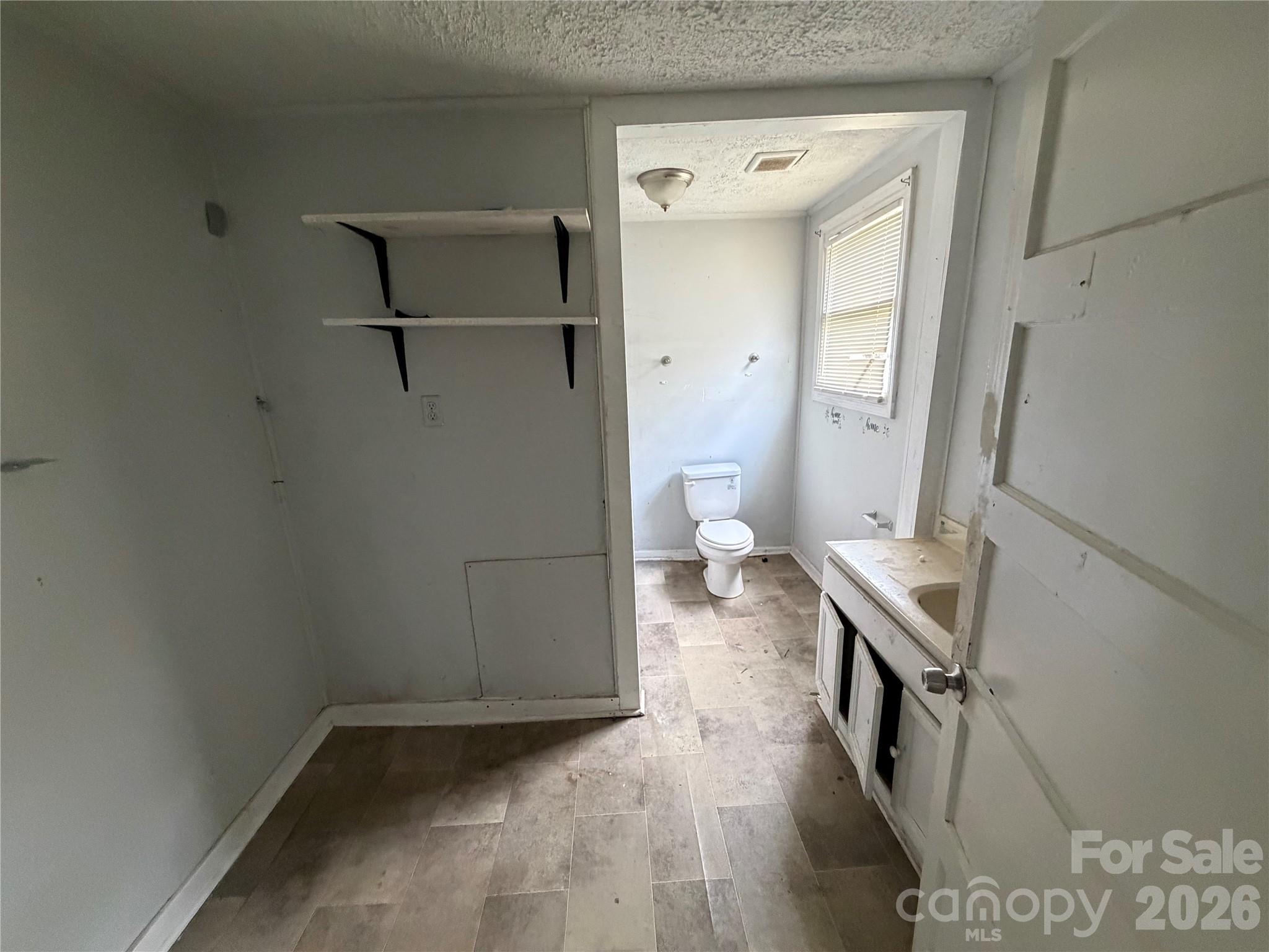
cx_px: 634
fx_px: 513
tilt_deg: -11.1
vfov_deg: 85.7
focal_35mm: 14
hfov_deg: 102.1
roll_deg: +1.5
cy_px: 476
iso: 640
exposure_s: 1/60
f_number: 2.2
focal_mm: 2.22
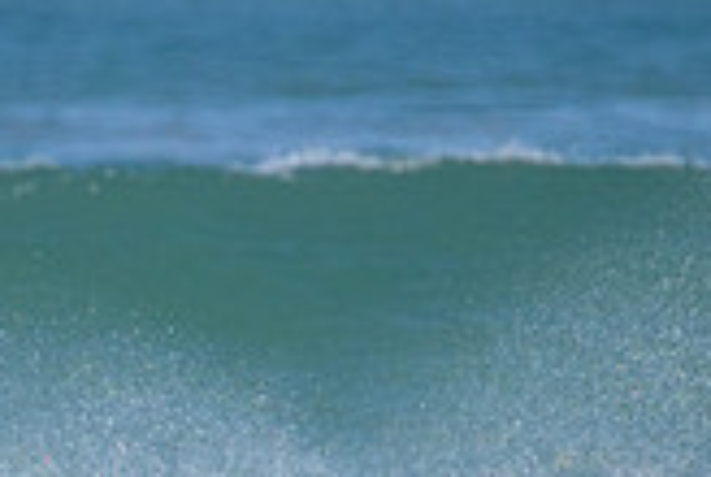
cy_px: 830
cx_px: 69
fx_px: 55934
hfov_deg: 0.7
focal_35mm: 2827
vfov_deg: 0.5
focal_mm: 800
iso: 1400
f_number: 11
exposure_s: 1/2000
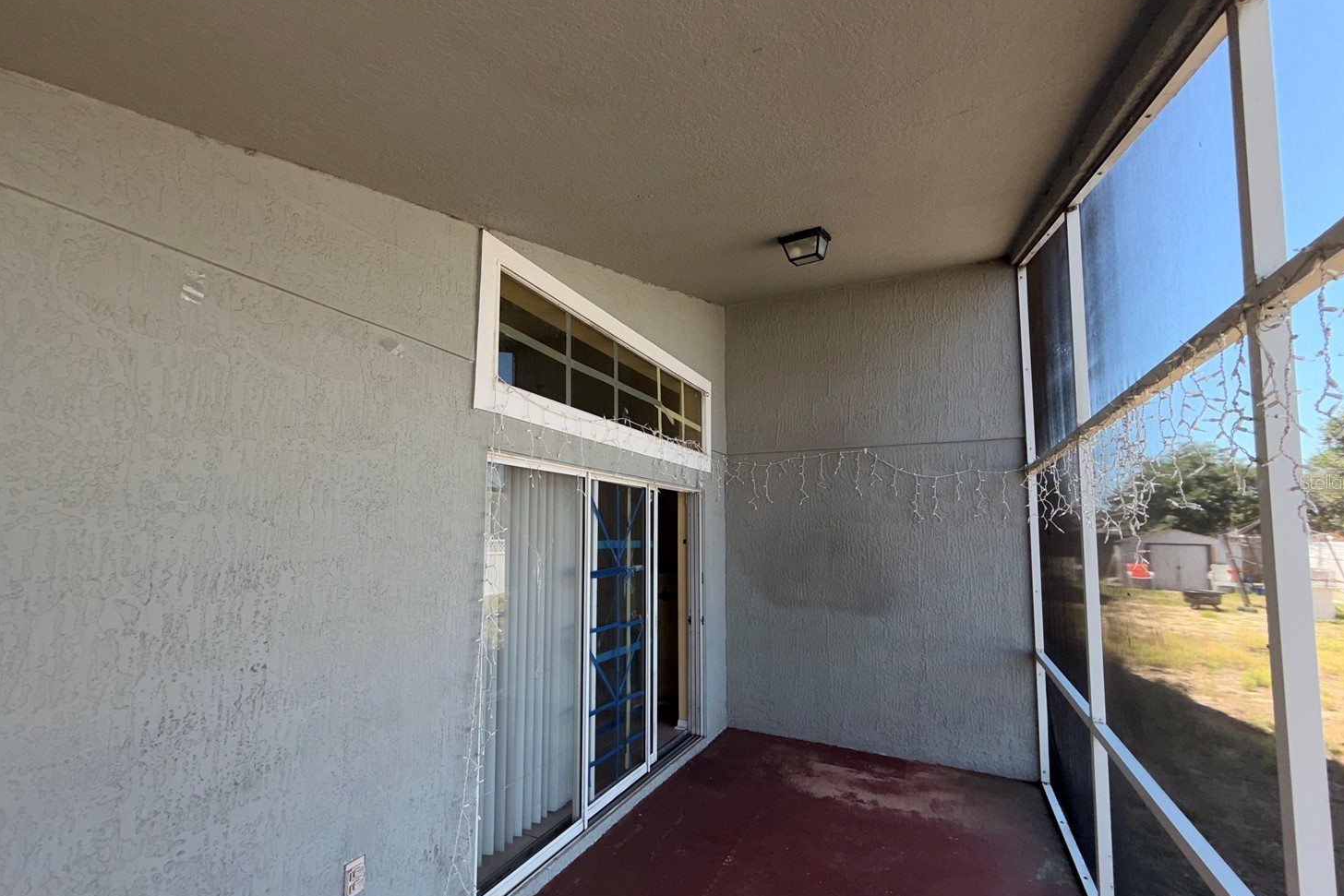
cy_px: 482
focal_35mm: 16
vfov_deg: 73.6
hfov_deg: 96.7
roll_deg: +0.1
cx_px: 648
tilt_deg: +4.7
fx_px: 597
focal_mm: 2.22
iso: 16
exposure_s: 1/144
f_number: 2.2
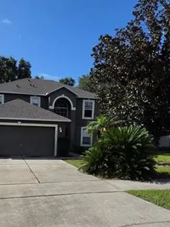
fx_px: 203
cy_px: 170
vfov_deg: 55.6
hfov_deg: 44.4
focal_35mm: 31
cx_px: 49
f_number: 2.2
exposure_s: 1/5116
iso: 100
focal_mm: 2.2
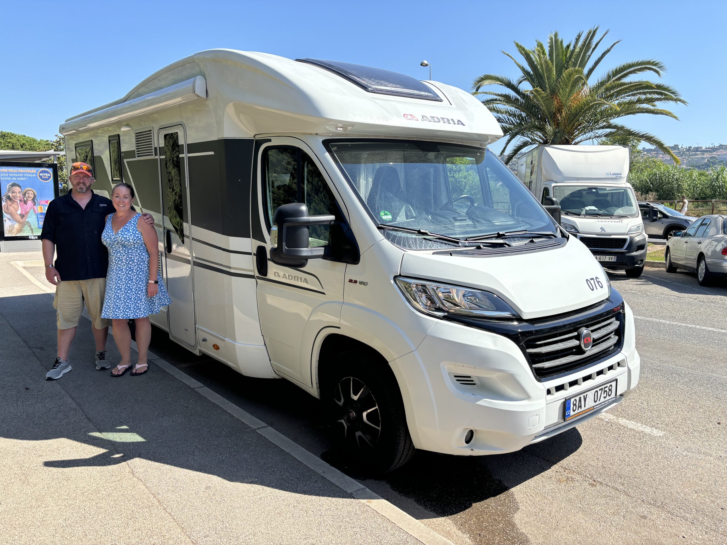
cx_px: 364
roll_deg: -0.3
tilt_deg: -9.3
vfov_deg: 53.1
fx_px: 546
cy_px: 272
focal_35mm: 26
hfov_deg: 67.3
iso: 50
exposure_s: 1/1616
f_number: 1.6
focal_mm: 5.96
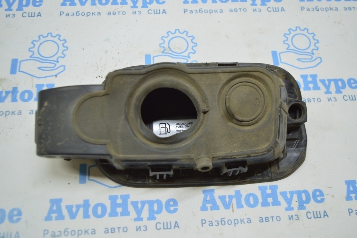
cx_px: 178
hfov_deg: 55.1
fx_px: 342
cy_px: 119
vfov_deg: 38.3
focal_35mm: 34
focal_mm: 23
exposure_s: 1/60
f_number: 3.8
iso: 400
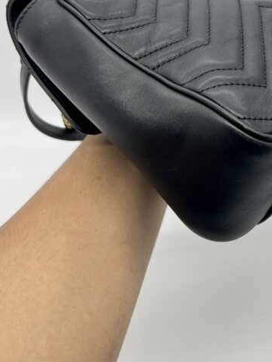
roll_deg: -0.8
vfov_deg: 33.4
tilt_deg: -27.0
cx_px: 205
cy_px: 75
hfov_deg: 25.8
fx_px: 586
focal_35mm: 56
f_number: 1.5
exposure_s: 1/100
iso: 32
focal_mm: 5.7
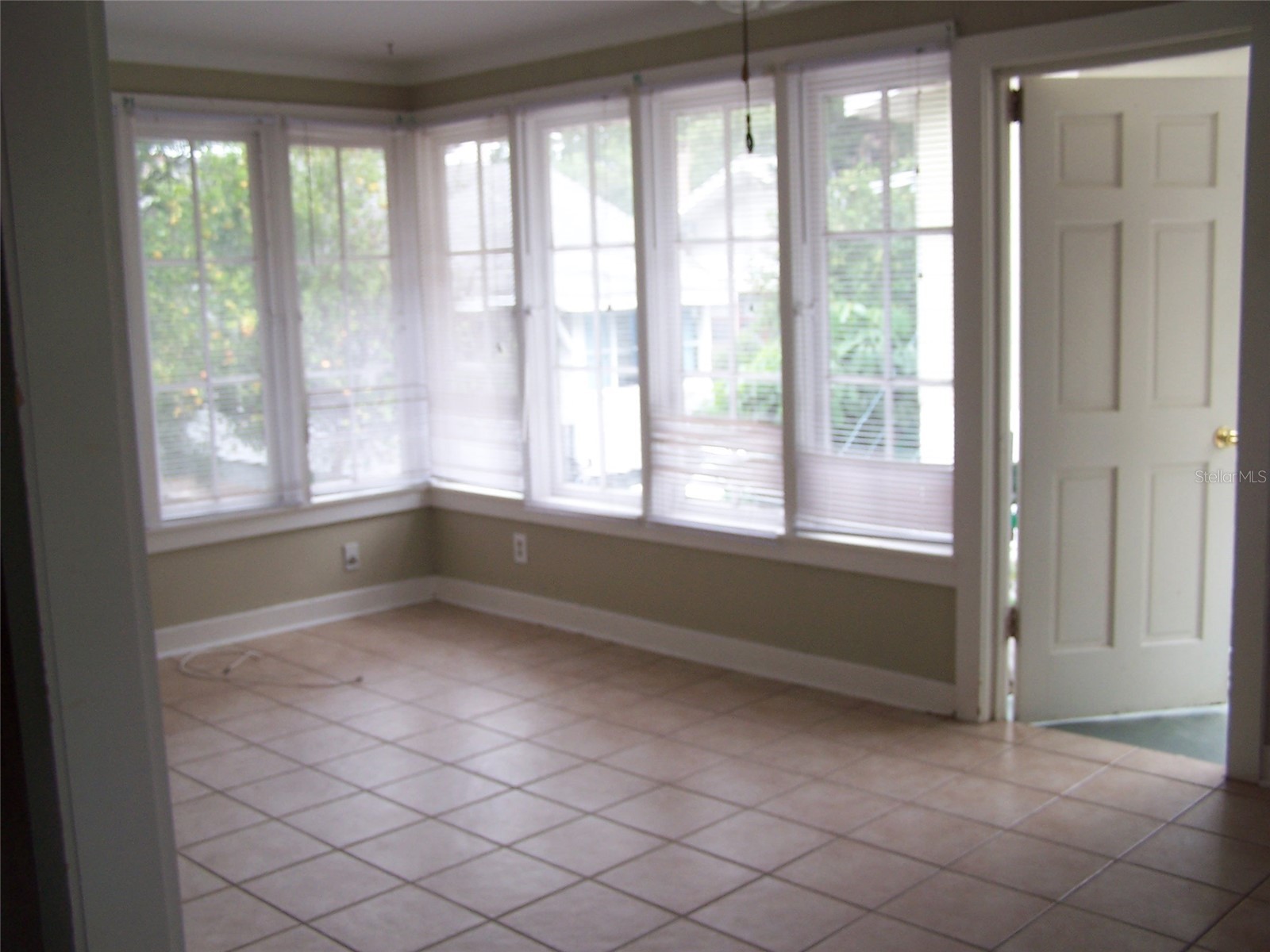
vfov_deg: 37.7
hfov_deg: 49.0
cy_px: 476
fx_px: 1394
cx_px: 635
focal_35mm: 38
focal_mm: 6.3
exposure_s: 1/60
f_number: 2.8
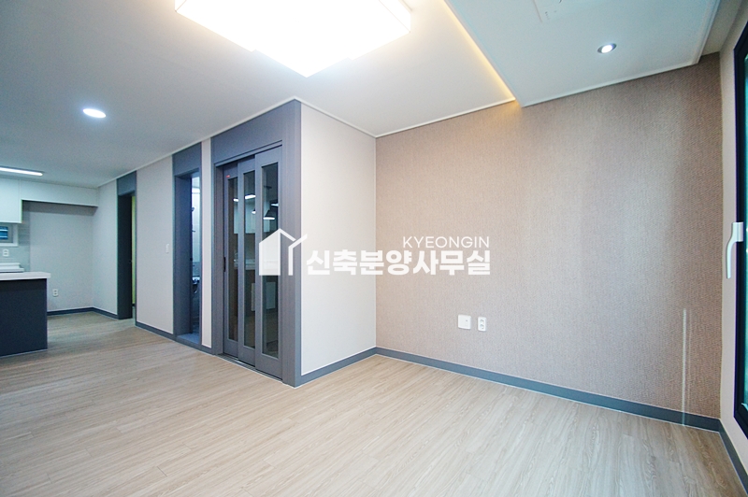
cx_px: 374
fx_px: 343
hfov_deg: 95.0
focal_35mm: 16
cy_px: 248
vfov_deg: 72.0
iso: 800
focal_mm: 11
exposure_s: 1/160
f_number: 3.5
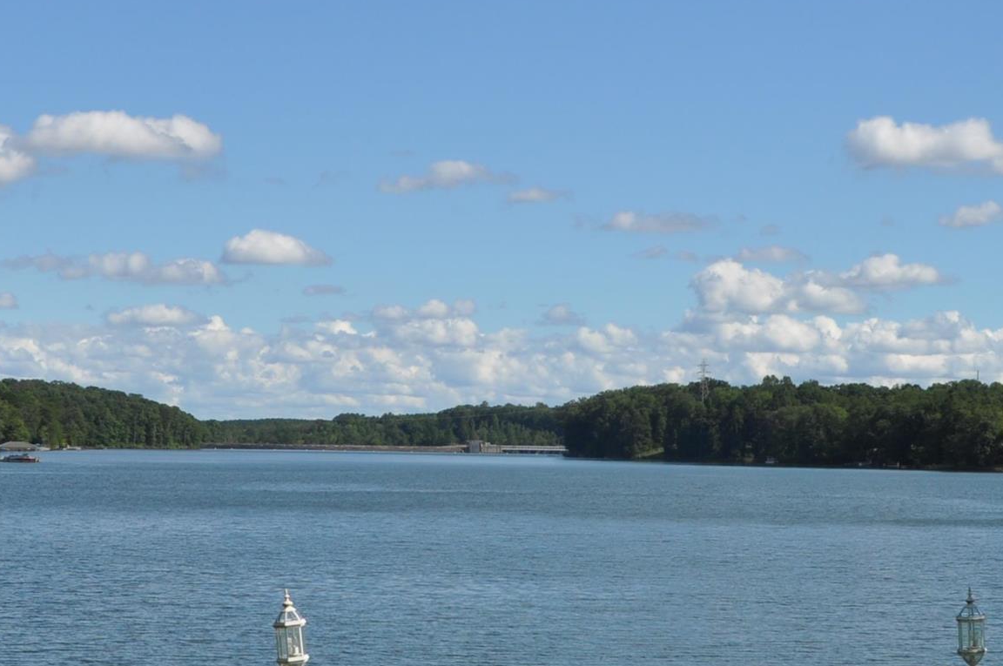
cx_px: 465
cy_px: 418
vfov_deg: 14.2
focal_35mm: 96
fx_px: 2671
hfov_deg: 21.3
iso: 200
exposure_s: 1/400
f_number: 10
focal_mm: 24
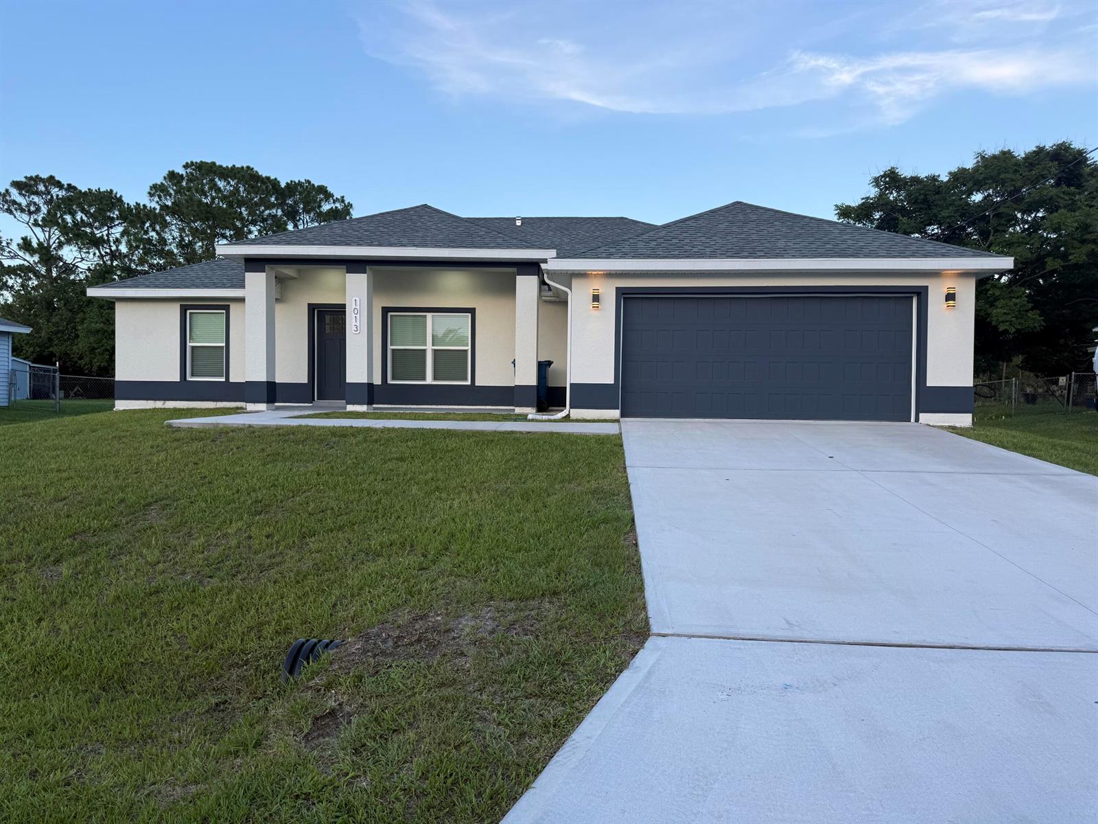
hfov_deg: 71.6
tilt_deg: -1.1
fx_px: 761
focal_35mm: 24
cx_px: 549
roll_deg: -1.0
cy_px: 412
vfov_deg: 56.8
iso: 80
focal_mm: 6.76
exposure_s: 1/443
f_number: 1.78
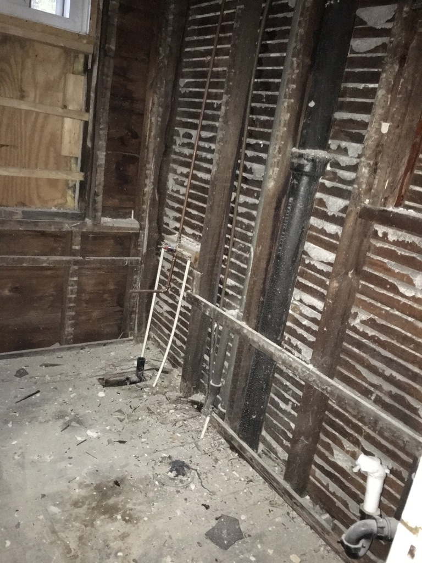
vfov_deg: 61.7
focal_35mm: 29
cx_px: 211
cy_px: 282
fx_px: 471
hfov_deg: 48.2
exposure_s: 1/16
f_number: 2.2
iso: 800
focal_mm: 4.15
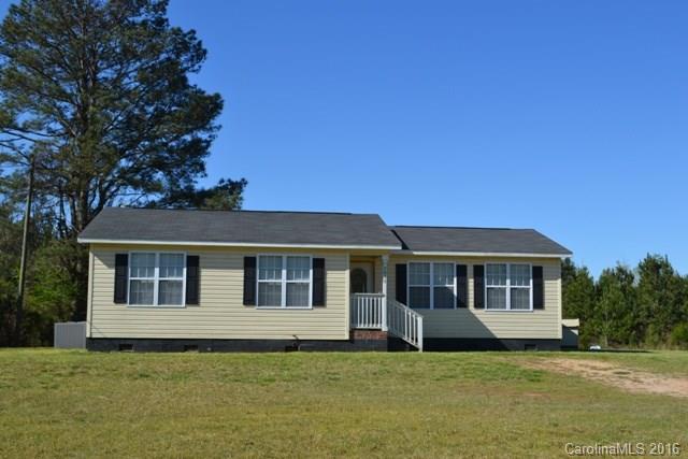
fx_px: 745
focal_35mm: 39
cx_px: 344
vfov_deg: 34.2
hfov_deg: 49.5
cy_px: 230
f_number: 8
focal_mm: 26
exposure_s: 1/250
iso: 100
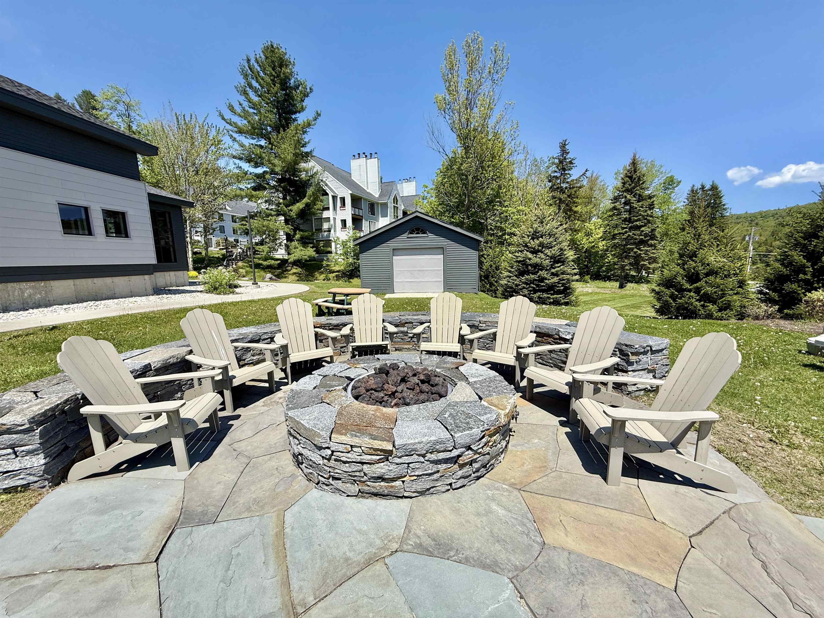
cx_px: 412
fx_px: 333
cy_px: 309
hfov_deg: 102.1
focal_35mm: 14
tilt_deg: -8.2
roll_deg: +1.0
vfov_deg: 85.7
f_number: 2.2
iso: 50
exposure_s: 1/2092
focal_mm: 2.22
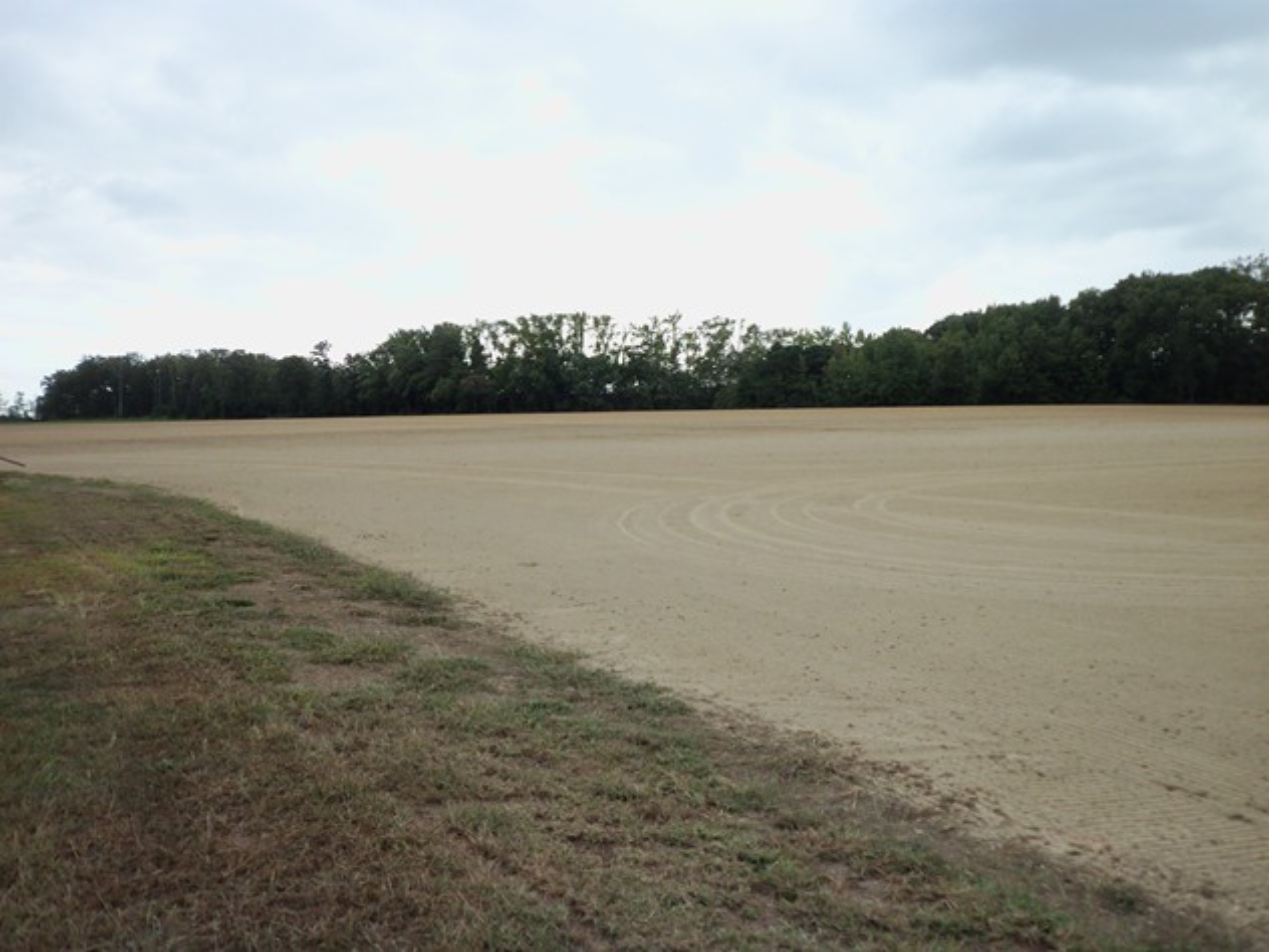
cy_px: 476
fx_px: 1246
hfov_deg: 54.0
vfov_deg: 41.8
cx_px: 634
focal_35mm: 34
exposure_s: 1/400
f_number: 2.9
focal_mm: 5.7
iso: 80
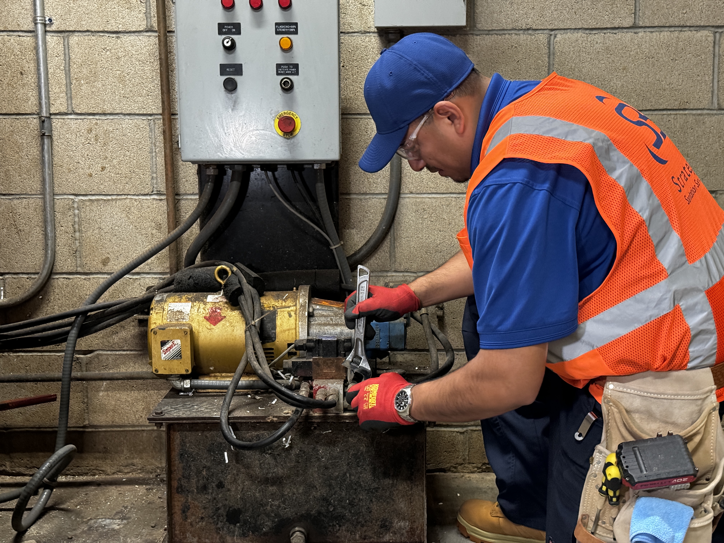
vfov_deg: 30.3
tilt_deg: -7.5
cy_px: 272
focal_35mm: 48
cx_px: 362
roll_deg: +0.8
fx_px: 1004
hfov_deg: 39.7
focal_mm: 6.86
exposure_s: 1/30
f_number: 1.78
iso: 640
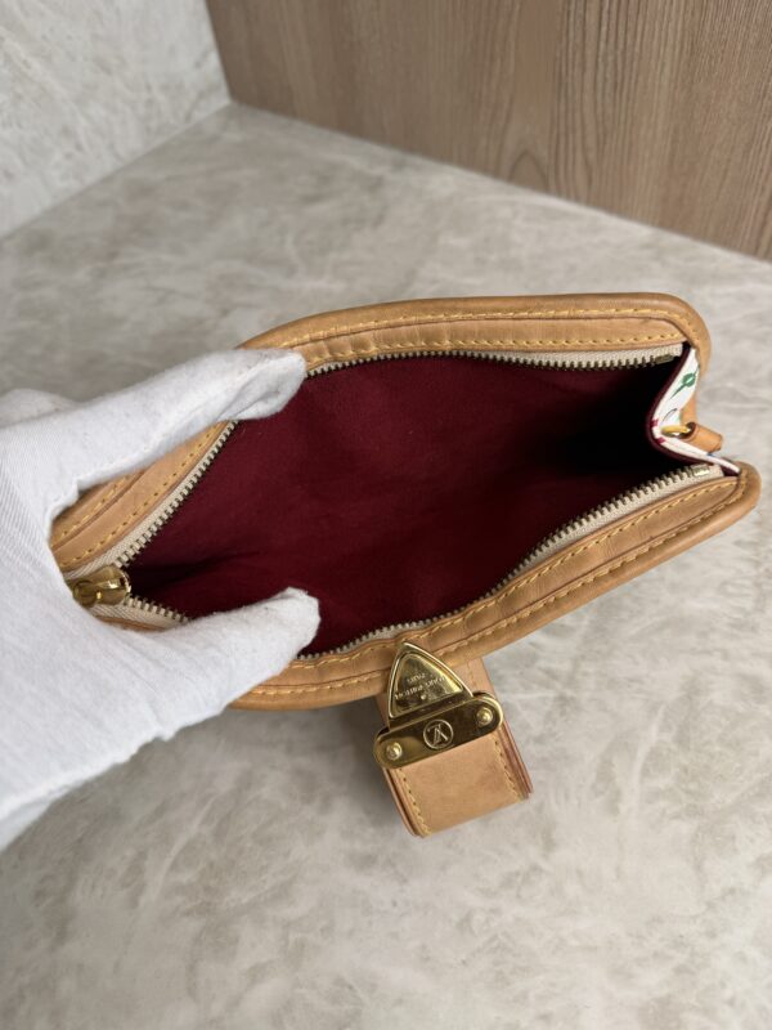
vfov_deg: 71.6
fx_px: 714
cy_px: 515
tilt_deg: -52.3
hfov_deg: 56.8
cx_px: 386
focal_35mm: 24
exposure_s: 1/132
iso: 50
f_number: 1.78
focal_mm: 6.76
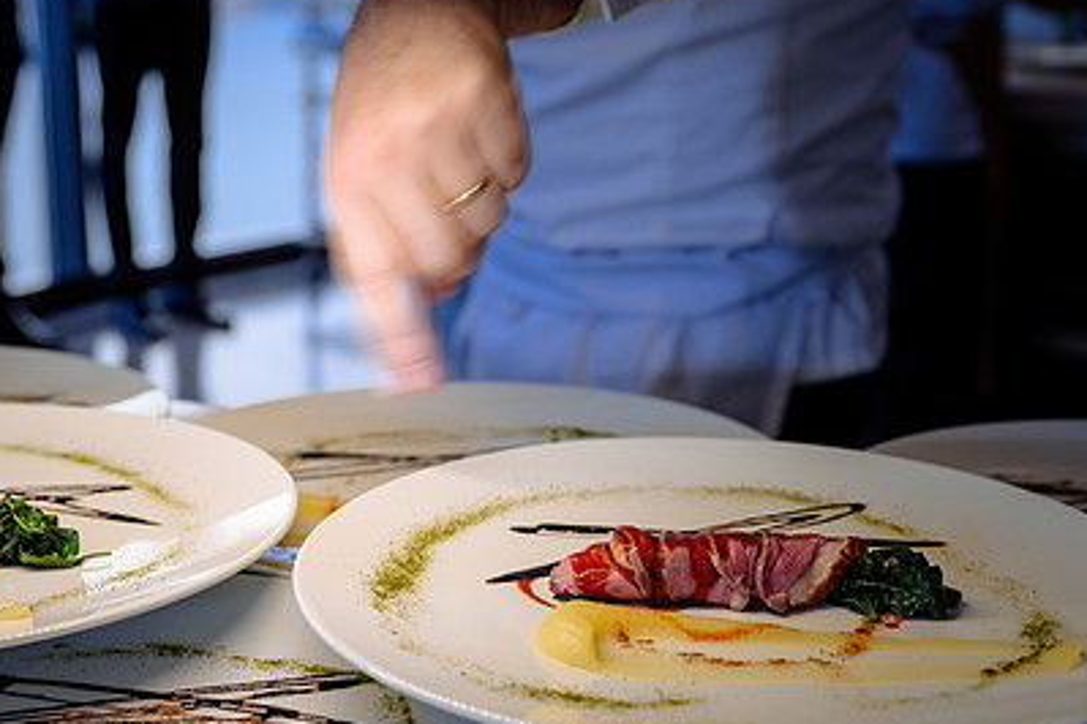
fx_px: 1781
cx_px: 473
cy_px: 509
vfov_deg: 22.8
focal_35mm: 59
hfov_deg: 33.9
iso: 100
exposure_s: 1/80
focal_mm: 36
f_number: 4
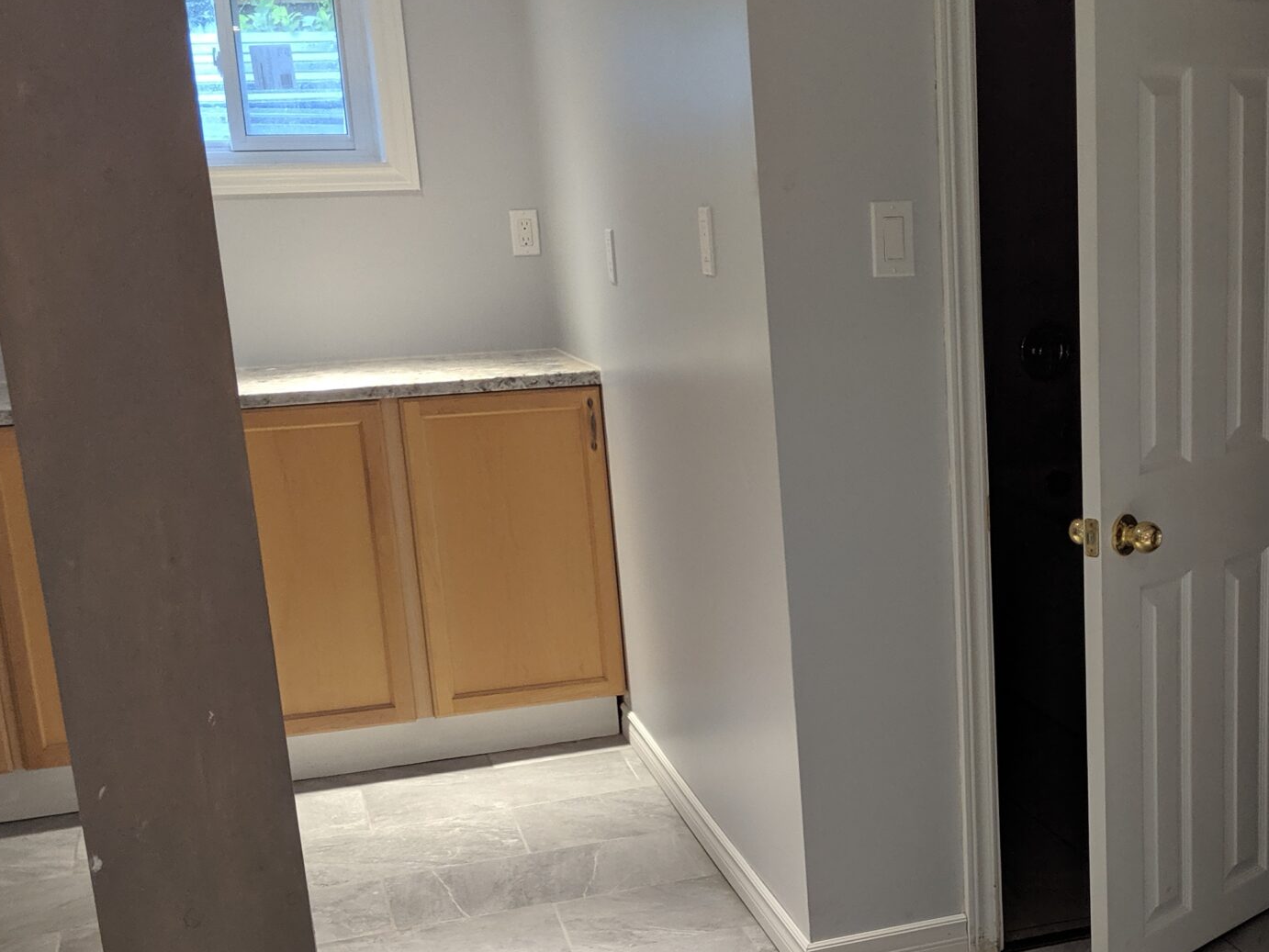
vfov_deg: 28.7
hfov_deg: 37.1
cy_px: 710
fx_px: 1833
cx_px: 977
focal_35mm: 50
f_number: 1.8
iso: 217
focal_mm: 4.44
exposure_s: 1/60
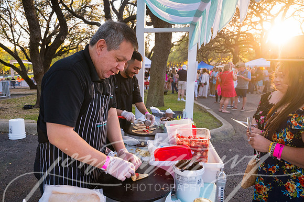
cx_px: 141
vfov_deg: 49.5
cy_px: 101
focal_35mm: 26
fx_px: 220
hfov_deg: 69.3
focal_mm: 24
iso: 1600
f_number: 4
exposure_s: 1/800
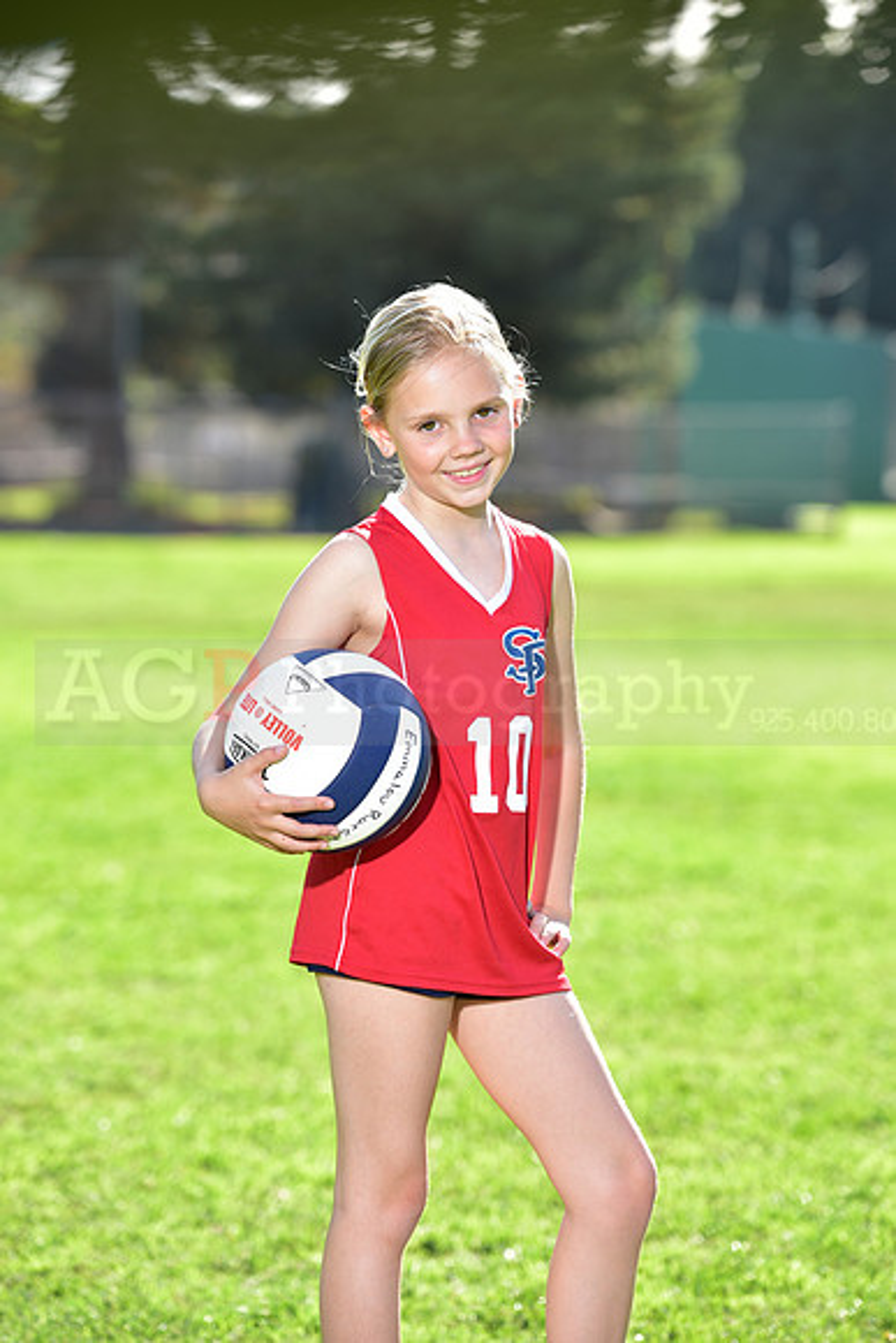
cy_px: 672
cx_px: 448
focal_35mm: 130
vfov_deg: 15.8
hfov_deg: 10.6
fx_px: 4850
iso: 80
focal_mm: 130
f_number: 5.6
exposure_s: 1/200
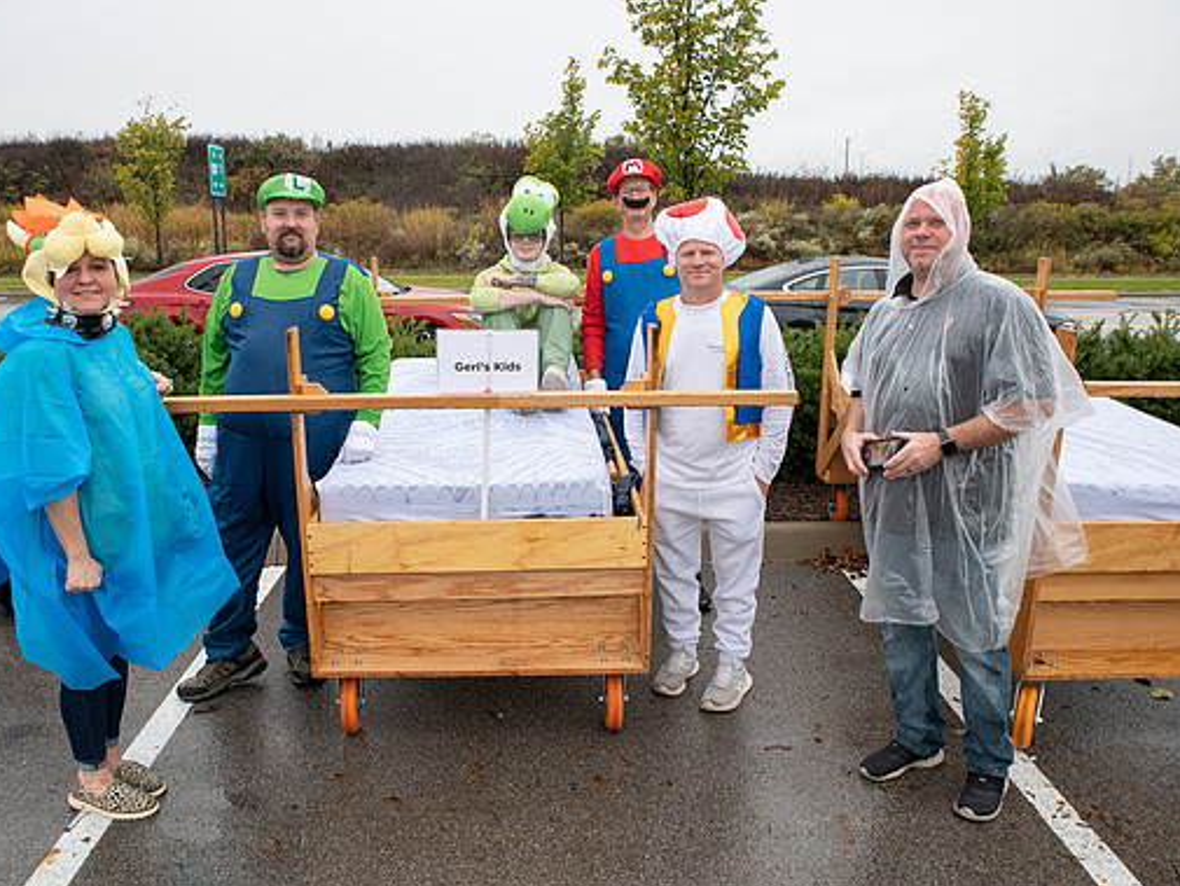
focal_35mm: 32
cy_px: 449
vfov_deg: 44.2
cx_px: 535
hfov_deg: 56.7
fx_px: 1091
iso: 400
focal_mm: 29
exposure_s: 1/200
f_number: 6.3
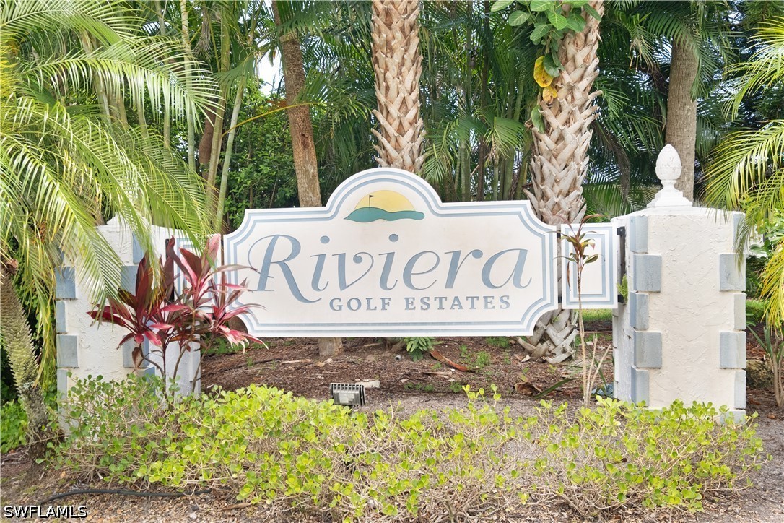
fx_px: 675
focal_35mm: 31
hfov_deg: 60.3
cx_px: 392
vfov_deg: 42.3
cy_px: 262
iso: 1000
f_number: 5.6
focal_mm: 20.9
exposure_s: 1/480
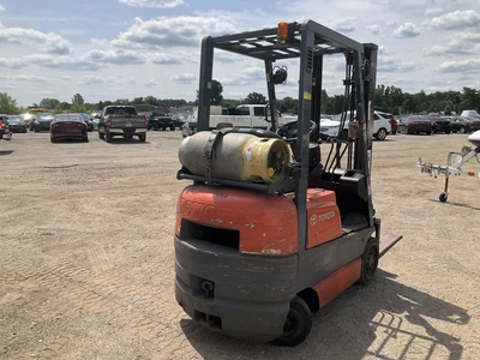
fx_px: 402
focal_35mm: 29
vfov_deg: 48.2
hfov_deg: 61.7
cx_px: 240
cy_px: 180
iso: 25
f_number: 1.8
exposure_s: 1/2538
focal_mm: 3
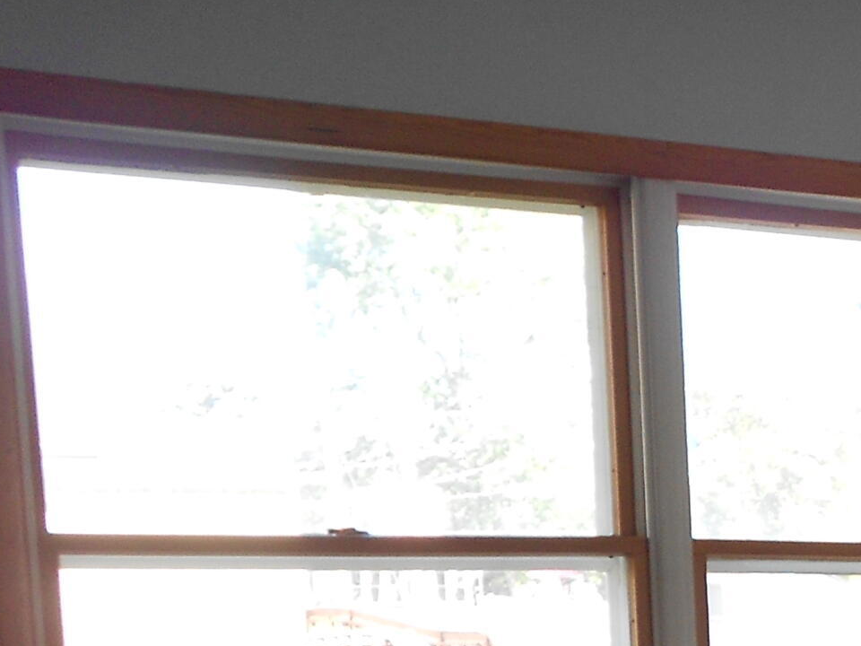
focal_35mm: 100
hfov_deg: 17.5
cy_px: 1005
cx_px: 1317
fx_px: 2487
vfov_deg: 13.8
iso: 100
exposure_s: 1/30
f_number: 3.6
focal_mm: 5.8
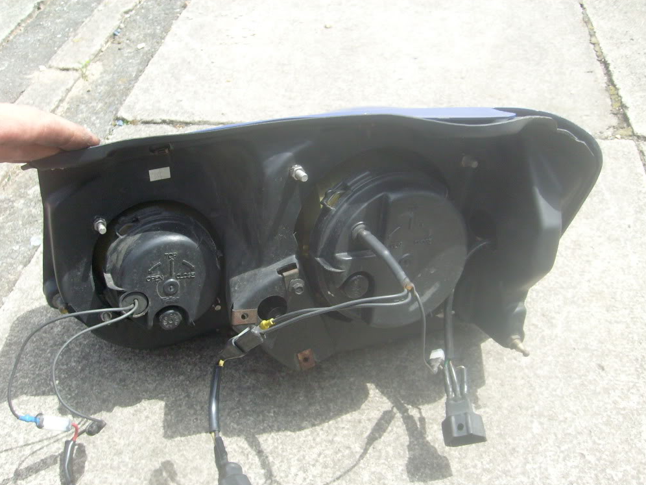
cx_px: 320
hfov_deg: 51.4
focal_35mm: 36
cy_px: 245
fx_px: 672
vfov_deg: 39.7
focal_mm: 5.8
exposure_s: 1/90
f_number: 7.1
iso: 80
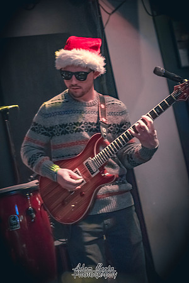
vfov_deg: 36.2
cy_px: 142
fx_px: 433
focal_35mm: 55
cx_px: 94
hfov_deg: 24.6
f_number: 2.8
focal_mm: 55
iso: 6400
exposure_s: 1/50
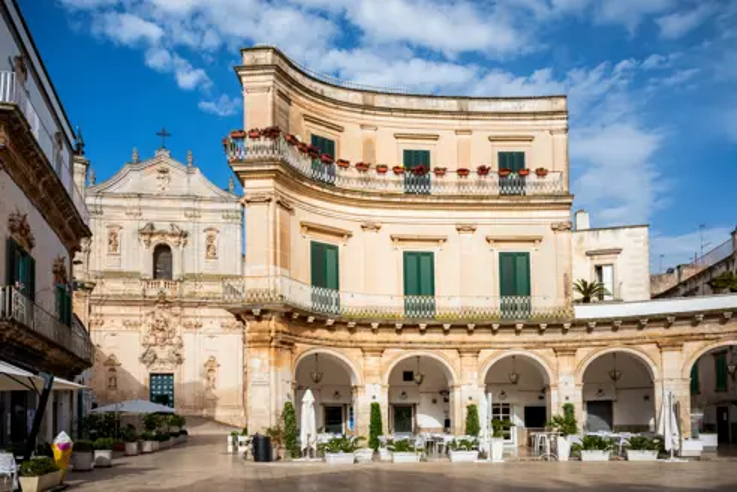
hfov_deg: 63.7
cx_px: 368
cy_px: 246
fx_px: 594
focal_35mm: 29
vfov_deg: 45.0
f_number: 11
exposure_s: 1/350
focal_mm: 29
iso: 200
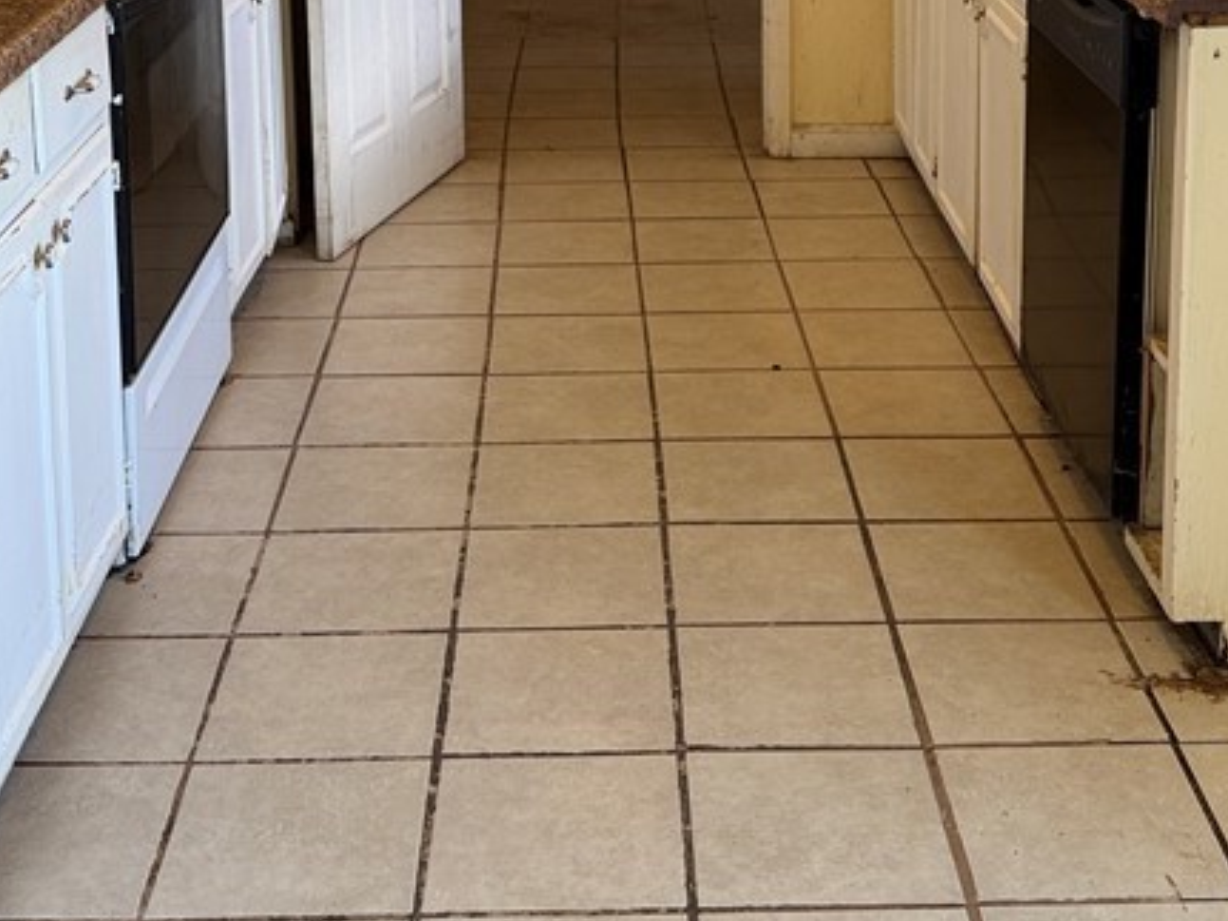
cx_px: 618
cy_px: -48
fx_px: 2022
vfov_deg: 24.2
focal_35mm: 57
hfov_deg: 33.8
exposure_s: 1/120
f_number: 1.78
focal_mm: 6.76
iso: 125
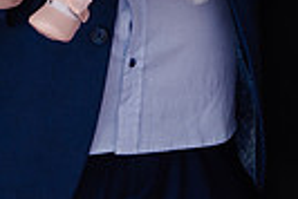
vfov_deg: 6.4
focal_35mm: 213
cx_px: 319
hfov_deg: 9.6
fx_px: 1765
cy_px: -124
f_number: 3.2
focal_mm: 45
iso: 400
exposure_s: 1/250
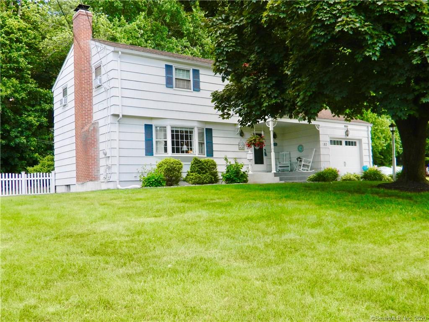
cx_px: 214
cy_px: 161
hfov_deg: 52.6
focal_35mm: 35
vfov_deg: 40.7
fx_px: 434
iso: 80
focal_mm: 6.2
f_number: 3.3
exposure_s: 1/200
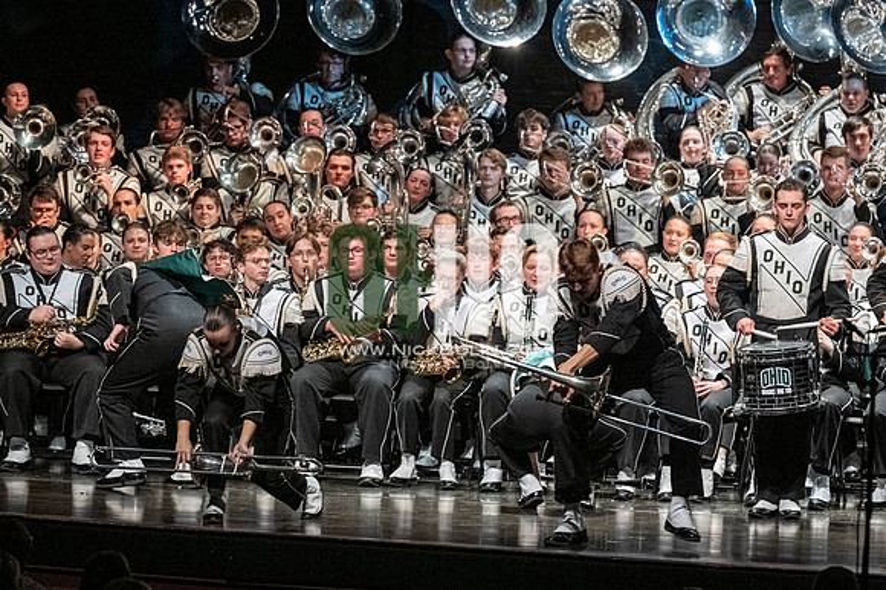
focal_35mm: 217
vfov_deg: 6.3
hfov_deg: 9.5
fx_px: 5337
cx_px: 443
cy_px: 295
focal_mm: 145
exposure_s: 1/500
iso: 4000
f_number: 4
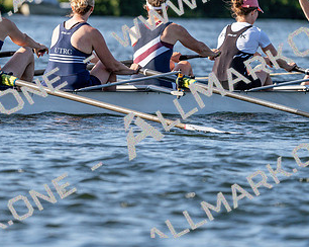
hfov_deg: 3.2
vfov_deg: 2.5
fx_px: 5599
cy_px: 64
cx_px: 37
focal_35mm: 613
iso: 400
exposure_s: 1/1600
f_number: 6.3
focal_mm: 344
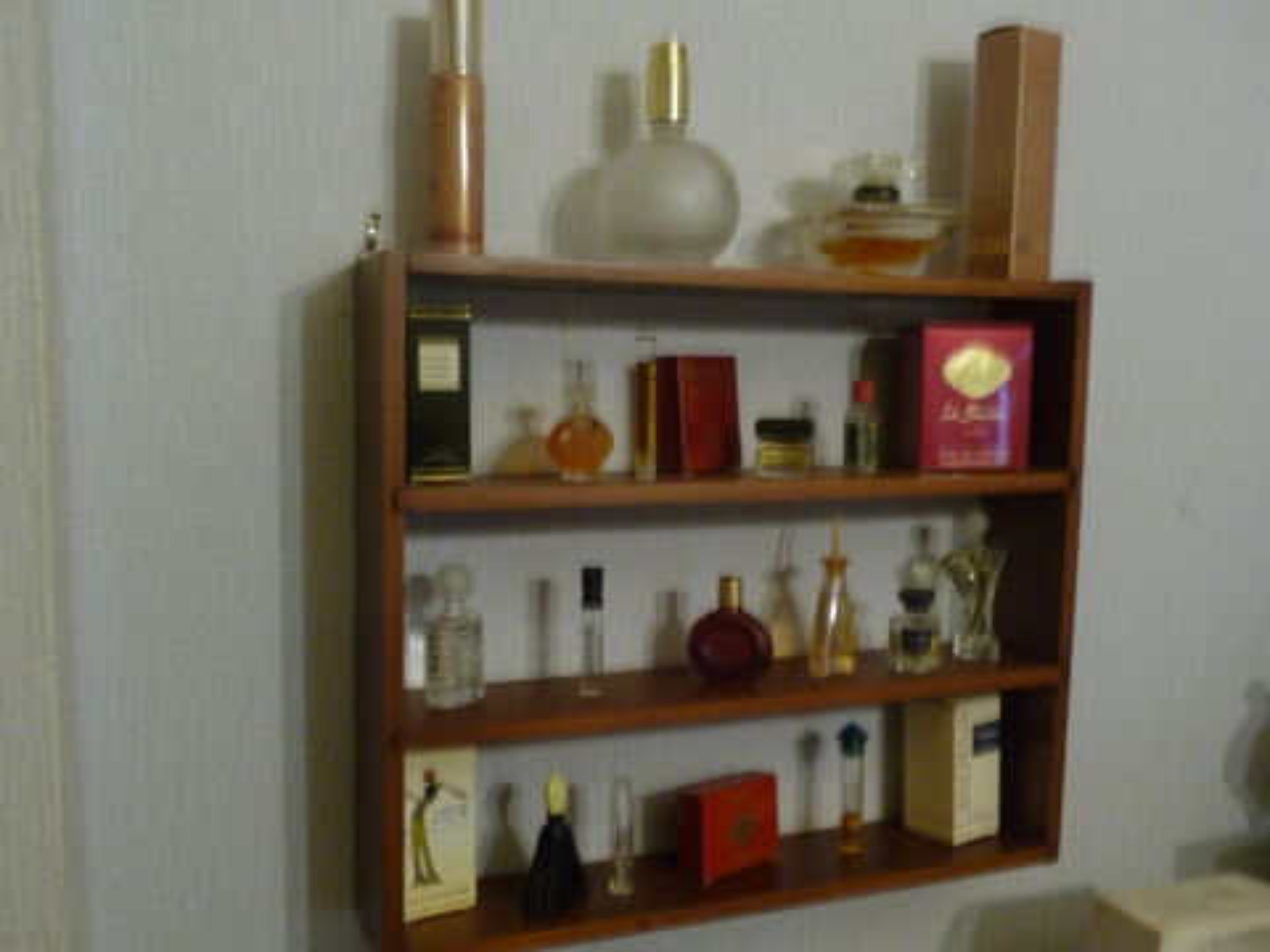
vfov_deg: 41.8
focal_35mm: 34
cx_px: 635
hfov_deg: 54.0
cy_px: 476
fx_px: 1247
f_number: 3.6
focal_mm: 5.6
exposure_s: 1/8
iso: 400
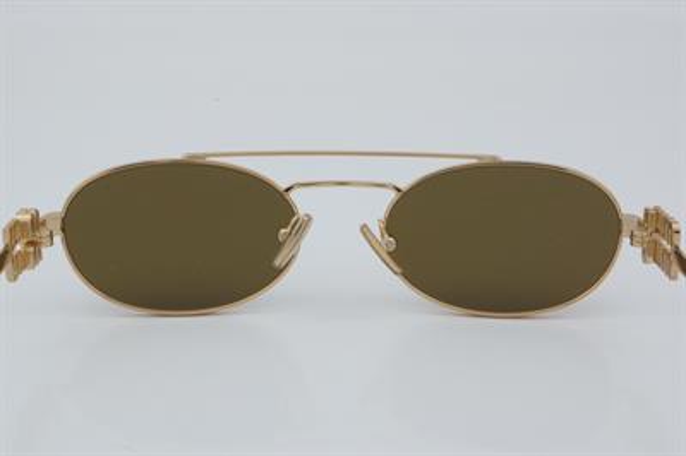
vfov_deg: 16.5
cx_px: 343
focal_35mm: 82
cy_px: 228
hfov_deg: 24.6
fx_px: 1571
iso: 100
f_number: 32
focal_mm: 55
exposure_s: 1/4
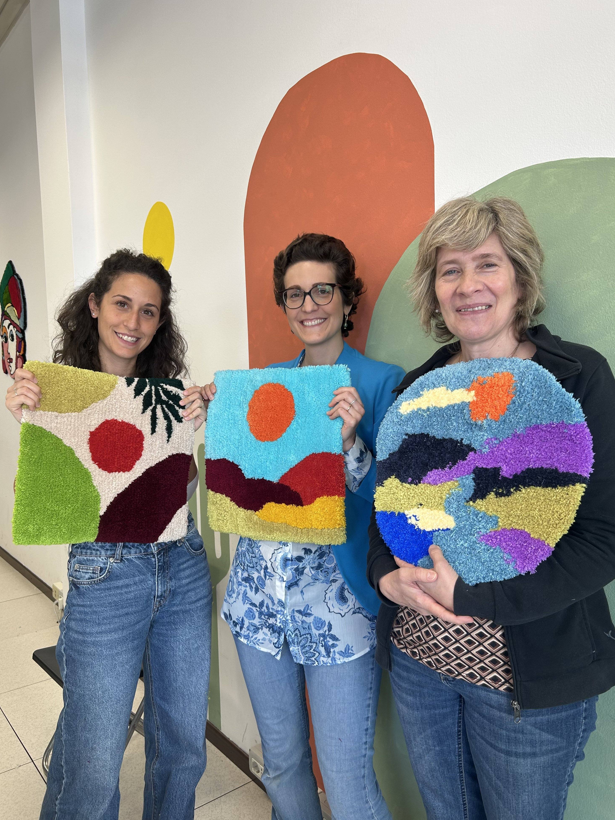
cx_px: 312
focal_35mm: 27
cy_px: 423
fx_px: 640
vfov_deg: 65.3
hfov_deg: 51.4
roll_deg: +1.2
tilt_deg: -4.4
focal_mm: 5.7
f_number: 1.5
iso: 40
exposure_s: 1/100
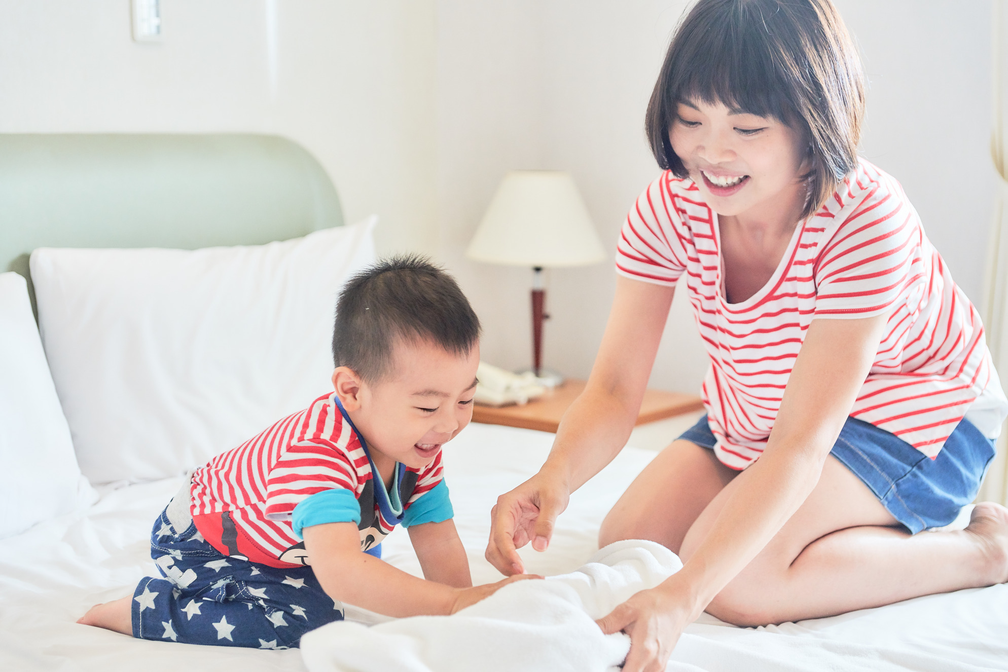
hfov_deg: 36.2
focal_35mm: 55
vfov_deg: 24.6
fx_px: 1540
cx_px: 504
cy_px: 336
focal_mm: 55
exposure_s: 1/400
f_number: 2.8
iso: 640
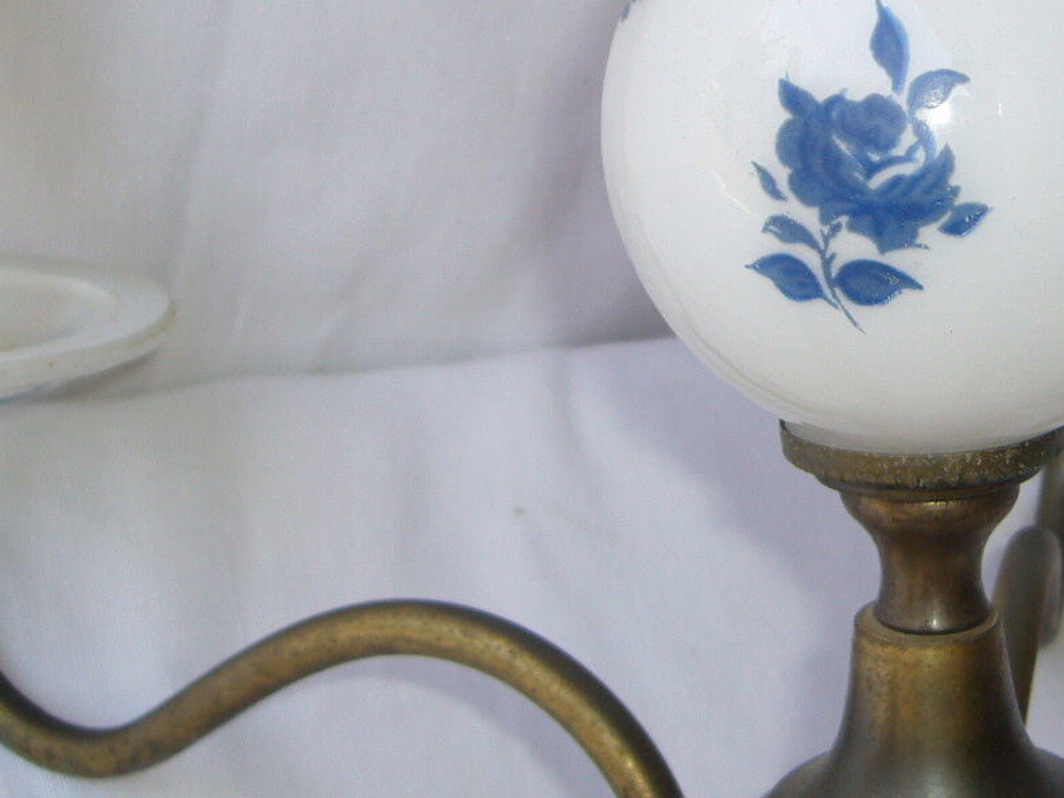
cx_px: 867
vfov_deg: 20.6
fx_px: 2183
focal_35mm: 71
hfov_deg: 26.8
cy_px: 226
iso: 80
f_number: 2.8
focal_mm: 5.8
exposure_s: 1/160
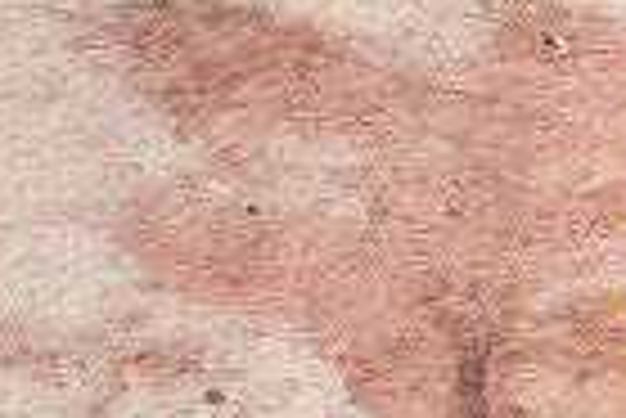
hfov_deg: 13.0
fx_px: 2541
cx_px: 1049
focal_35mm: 146
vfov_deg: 9.2
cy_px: 578
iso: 80
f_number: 8
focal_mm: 35
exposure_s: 1/125
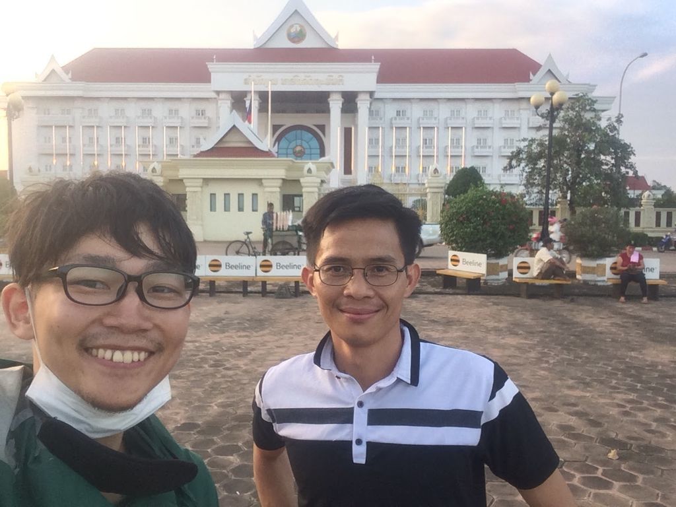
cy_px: 254
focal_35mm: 31
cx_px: 338
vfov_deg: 45.4
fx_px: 605
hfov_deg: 58.4
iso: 80
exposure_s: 1/120
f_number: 2.4
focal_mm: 2.15
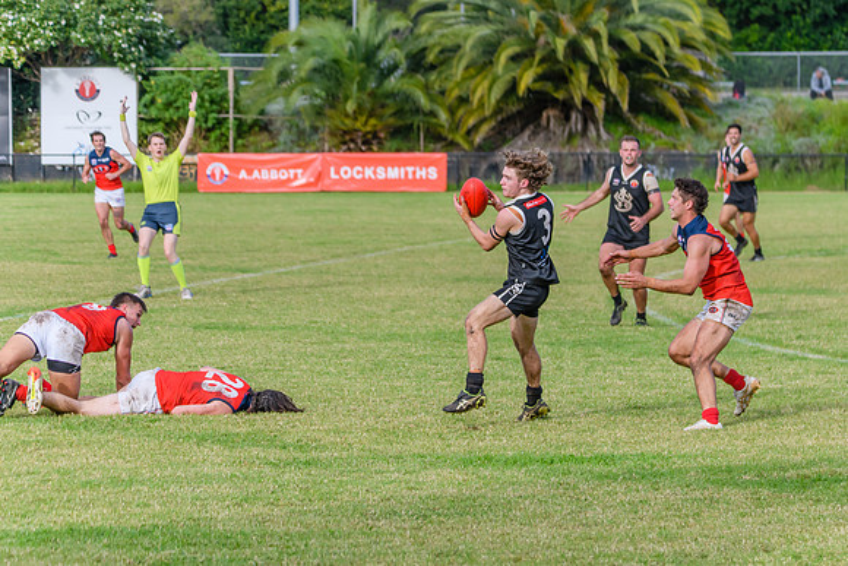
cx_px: 547
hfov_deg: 9.7
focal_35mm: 212
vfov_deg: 6.5
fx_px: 5006
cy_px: 355
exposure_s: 1/2000
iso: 800
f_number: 5
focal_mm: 150
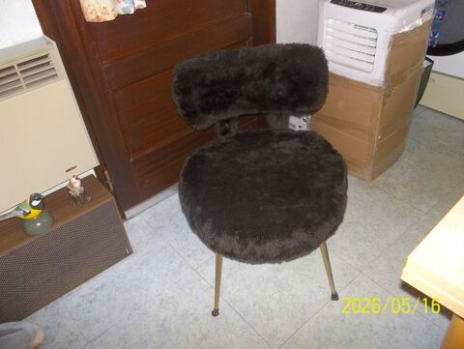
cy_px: 174
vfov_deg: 48.3
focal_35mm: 29
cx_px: 232
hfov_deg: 61.6
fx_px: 389
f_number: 3.3
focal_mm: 4.1
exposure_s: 1/30
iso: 160
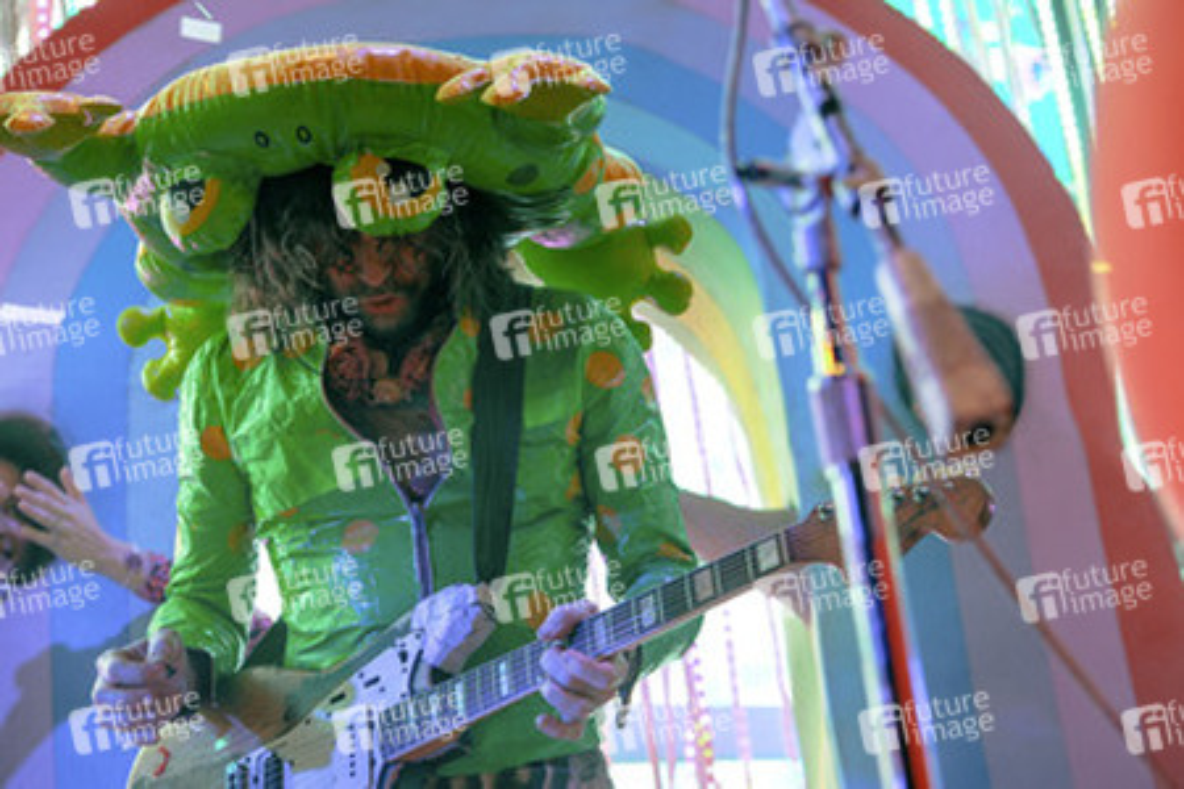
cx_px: 592
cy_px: 394
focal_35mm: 85
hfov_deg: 23.9
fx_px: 2795
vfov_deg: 16.1
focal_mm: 85
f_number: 2.8
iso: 1000
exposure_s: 1/320
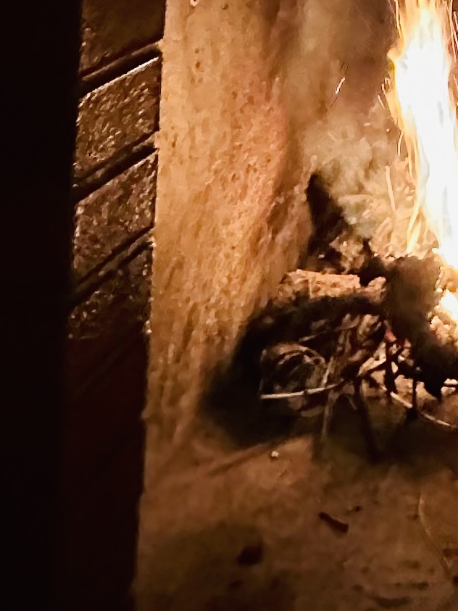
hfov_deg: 19.3
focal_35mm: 67
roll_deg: -5.1
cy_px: -112
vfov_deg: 26.0
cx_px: 676
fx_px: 1182
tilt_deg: -8.2
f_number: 2.2
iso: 1600
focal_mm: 2.22
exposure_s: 1/25
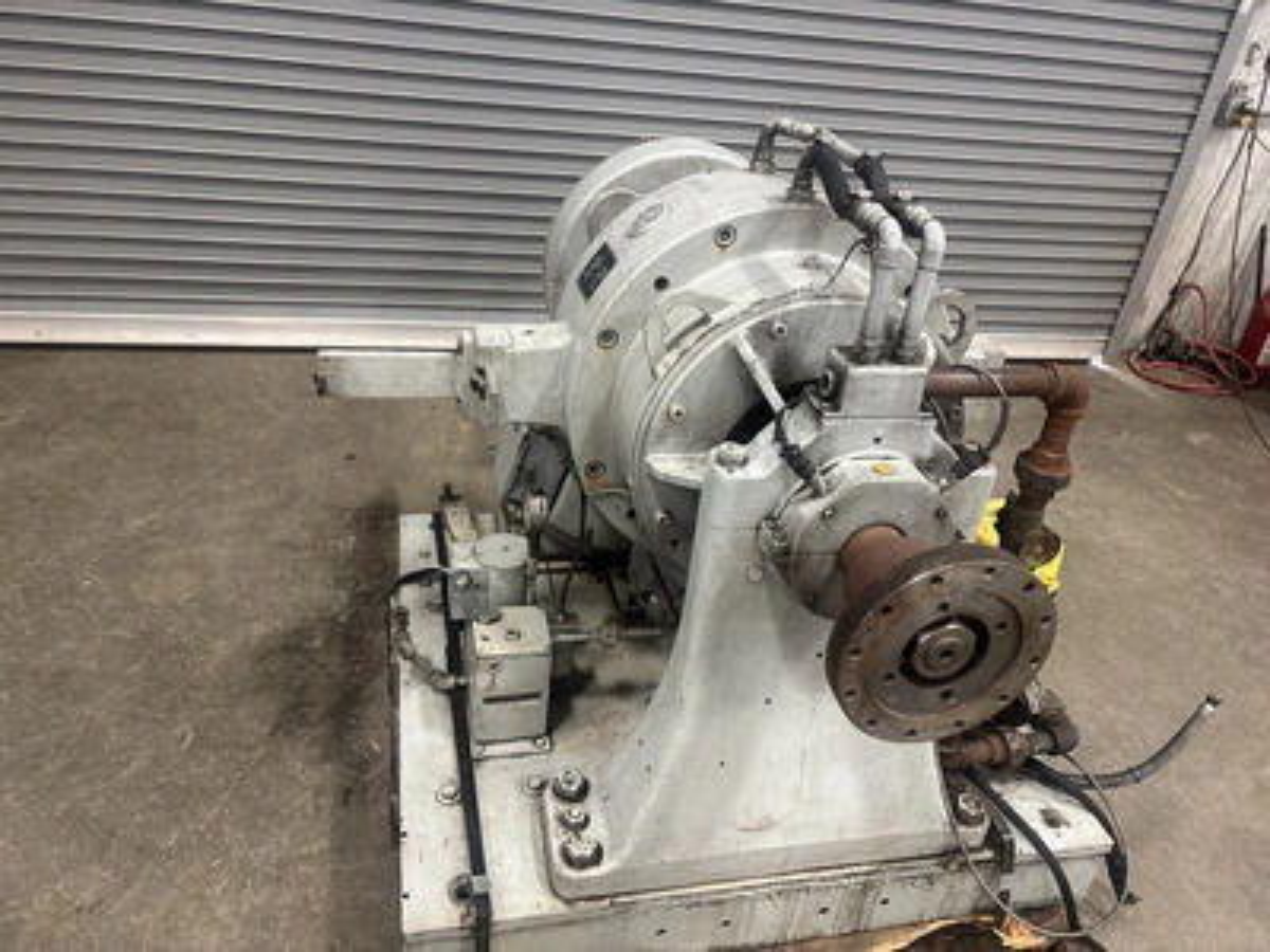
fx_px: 954
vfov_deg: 53.1
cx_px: 635
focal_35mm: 26
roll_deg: -6.8
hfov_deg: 67.3
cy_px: 476
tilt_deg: -29.9
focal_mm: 5.96
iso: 320
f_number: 1.6
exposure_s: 1/60
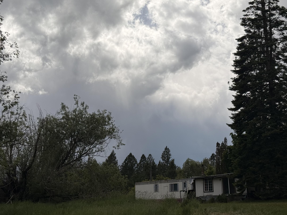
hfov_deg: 32.7
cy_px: 102
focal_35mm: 59
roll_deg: +0.0
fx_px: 489
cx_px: 137
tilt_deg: +14.3
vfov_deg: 24.8
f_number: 1.78
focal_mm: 6.76
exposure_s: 1/13333
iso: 50
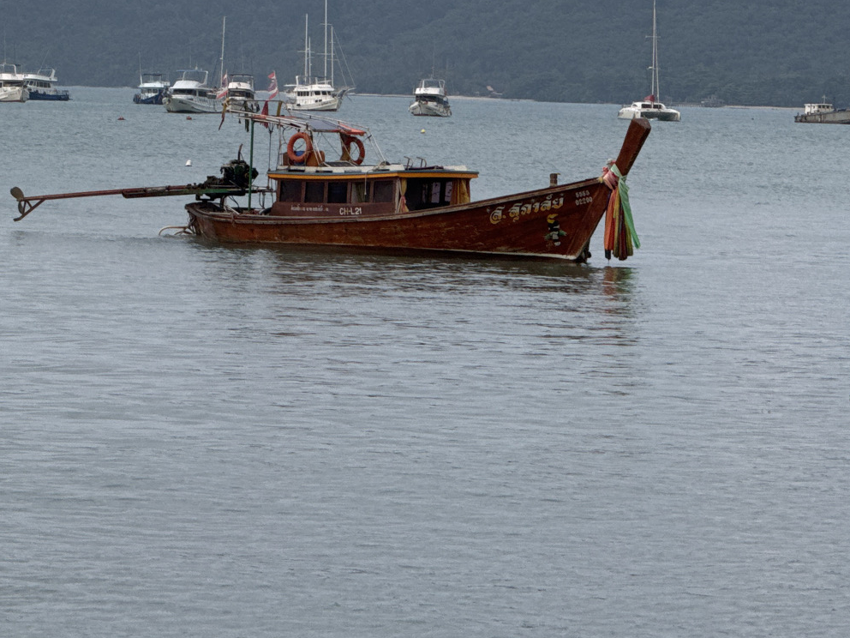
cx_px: 40
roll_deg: -1.6
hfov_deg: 8.1
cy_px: 34
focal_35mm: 242
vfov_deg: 6.1
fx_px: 5942
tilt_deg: +0.9
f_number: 2.8
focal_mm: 15.66
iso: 50
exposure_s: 1/173
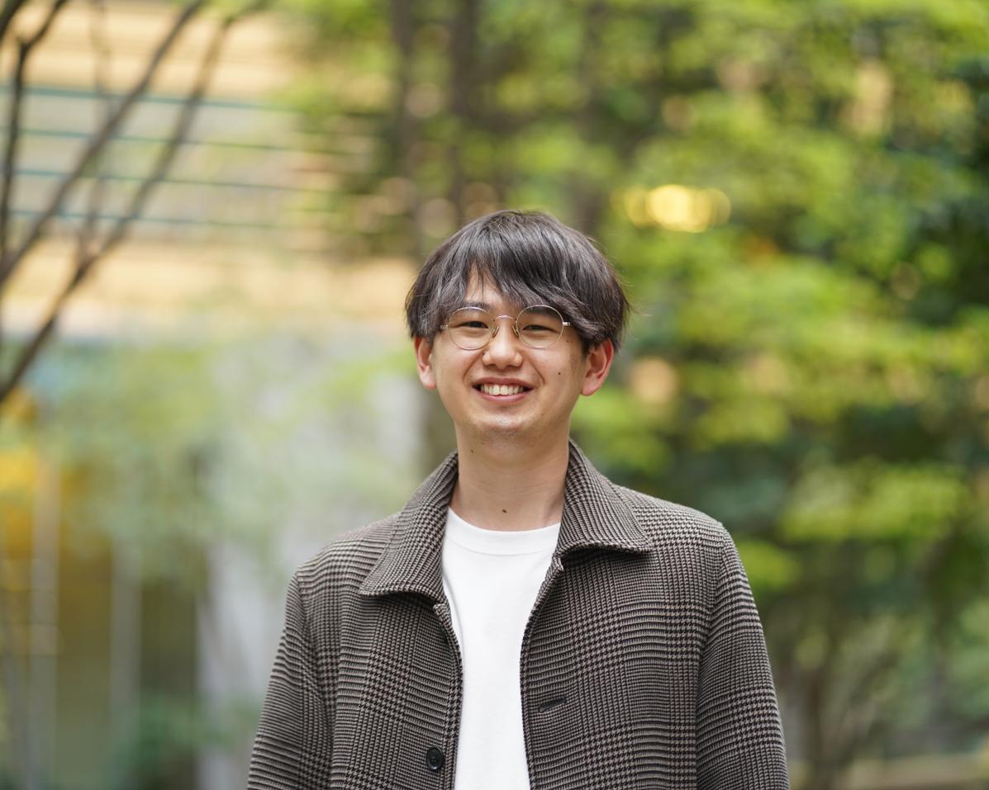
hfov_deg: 20.0
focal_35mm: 96
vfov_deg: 16.0
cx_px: 502
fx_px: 2809
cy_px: 395
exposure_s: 1/80
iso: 400
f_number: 1.8
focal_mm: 85
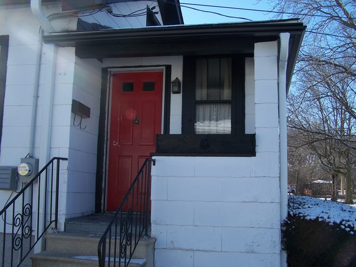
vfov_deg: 37.7
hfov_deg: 49.0
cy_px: 134
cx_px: 178
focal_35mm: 38
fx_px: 391
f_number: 2.8
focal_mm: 6.3
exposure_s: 1/800
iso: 80
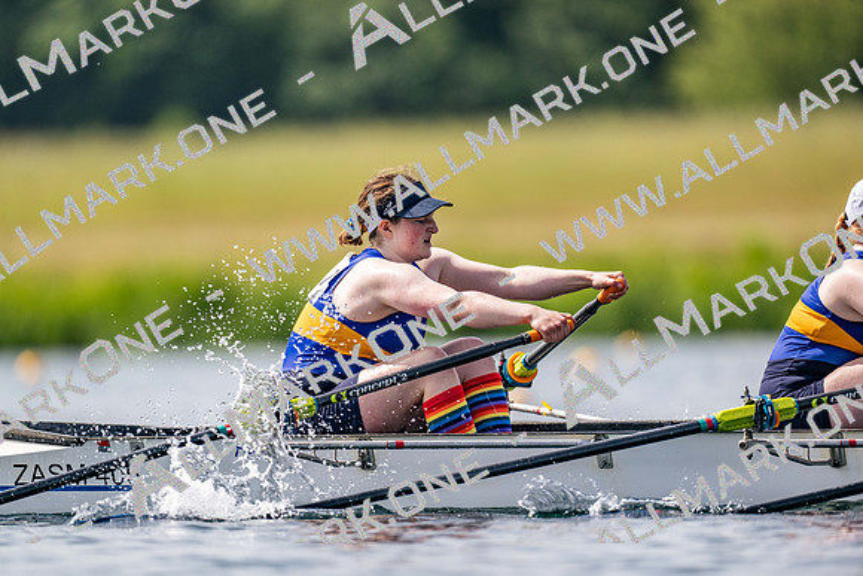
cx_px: 432
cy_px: 288
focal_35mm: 600
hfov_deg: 3.4
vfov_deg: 2.3
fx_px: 14386
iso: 180
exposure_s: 1/2500
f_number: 4
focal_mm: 600
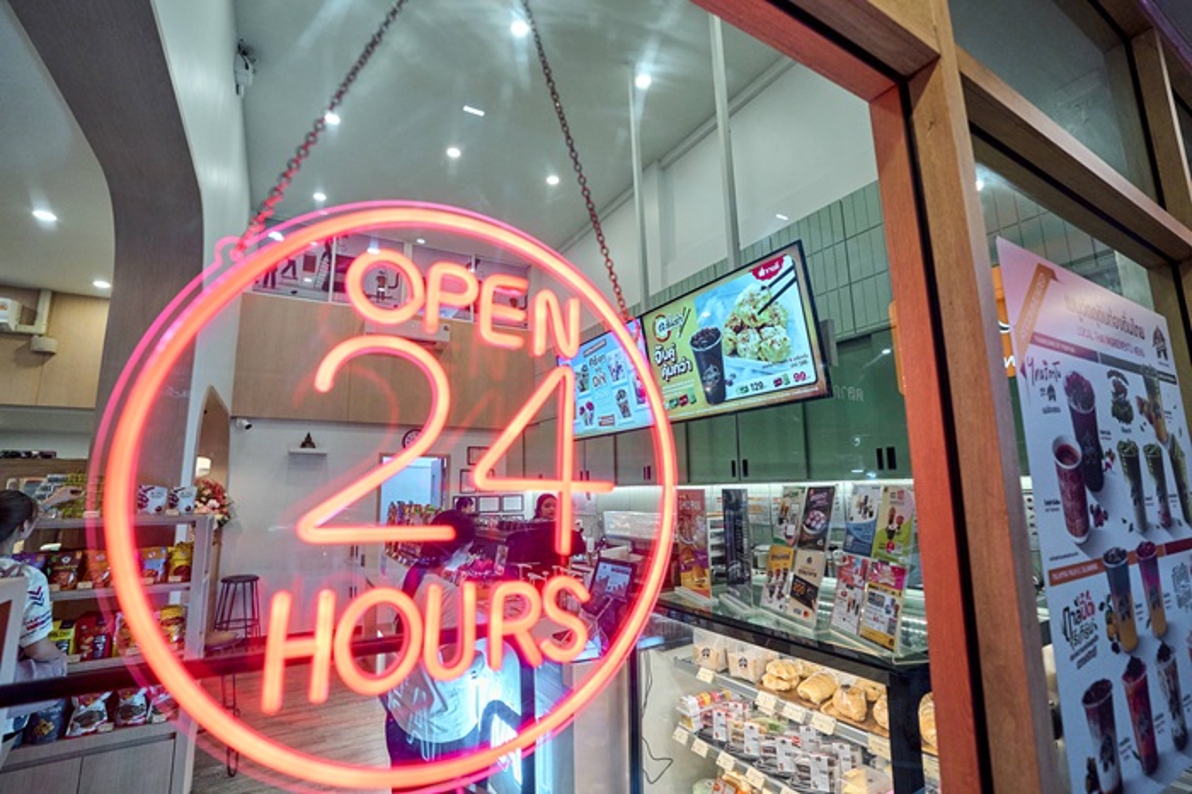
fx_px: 530
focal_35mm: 16
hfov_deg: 96.8
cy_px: 397
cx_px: 596
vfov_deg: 73.7
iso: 2500
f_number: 4.5
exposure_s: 1/200
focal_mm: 16
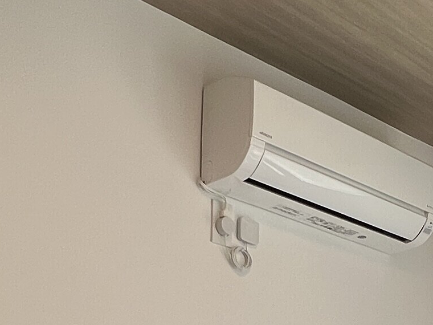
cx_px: 426
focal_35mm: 69
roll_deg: -1.0
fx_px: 863
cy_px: 505
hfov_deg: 26.7
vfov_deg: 18.5
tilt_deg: +1.0
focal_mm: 1.57
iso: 40
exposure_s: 1/100
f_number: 1.8
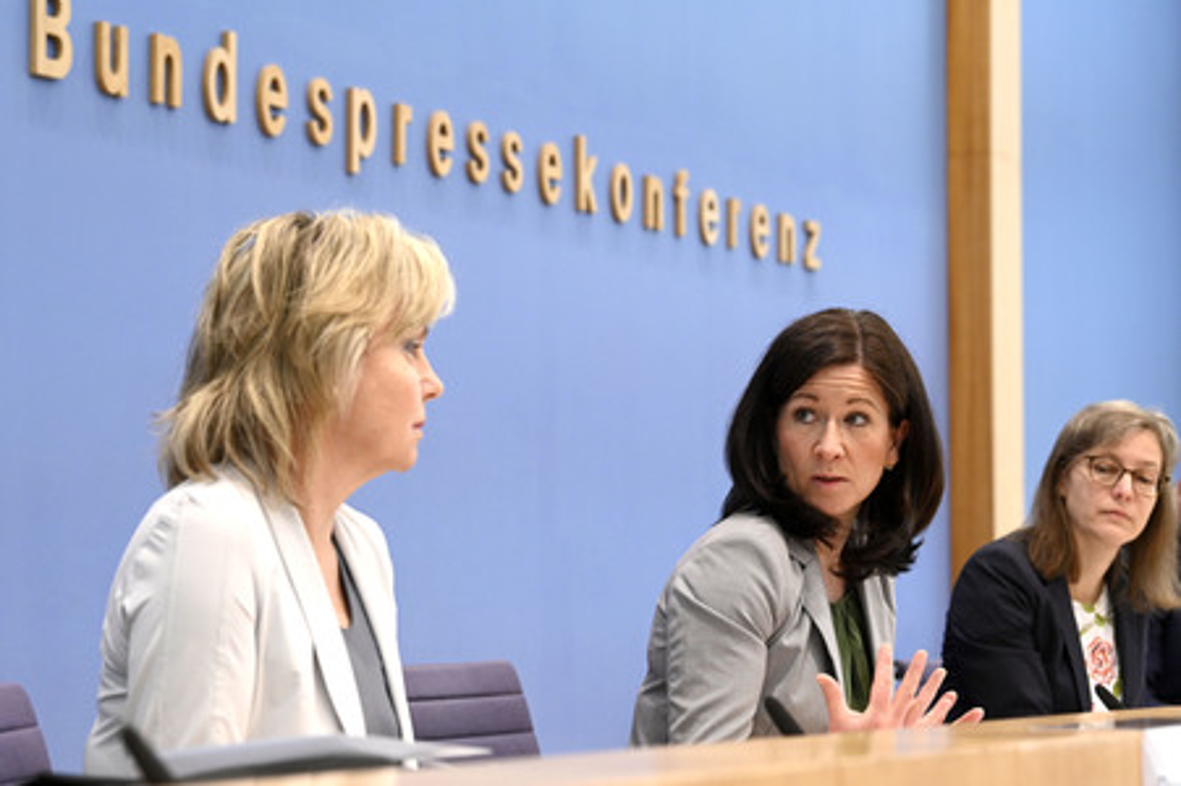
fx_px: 2819
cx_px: 590
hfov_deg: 23.7
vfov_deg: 15.9
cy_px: 393
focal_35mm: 86
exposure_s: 1/500
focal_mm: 86
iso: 4000
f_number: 5.6
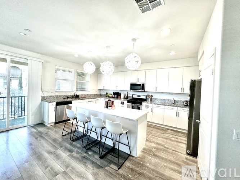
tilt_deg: -0.9
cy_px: 90
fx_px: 97
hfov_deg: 102.1
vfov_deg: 85.7
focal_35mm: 14
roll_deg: -2.1
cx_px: 120
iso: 160
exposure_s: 1/120
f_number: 2.2
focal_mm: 2.22
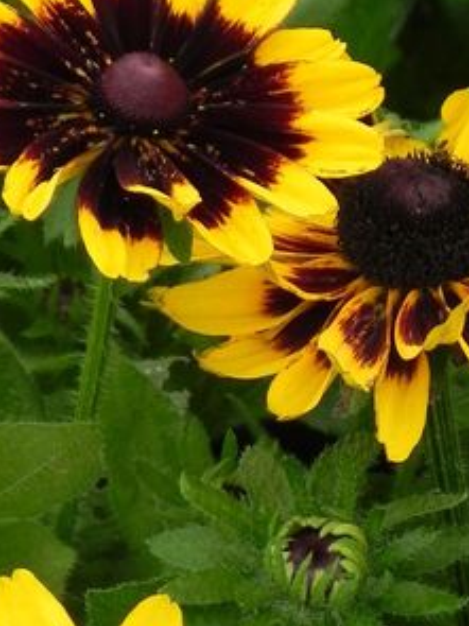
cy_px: 323
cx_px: 280
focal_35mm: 285
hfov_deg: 5.2
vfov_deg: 7.0
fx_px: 5152
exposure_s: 1/320
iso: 160
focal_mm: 18.8
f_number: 4.5
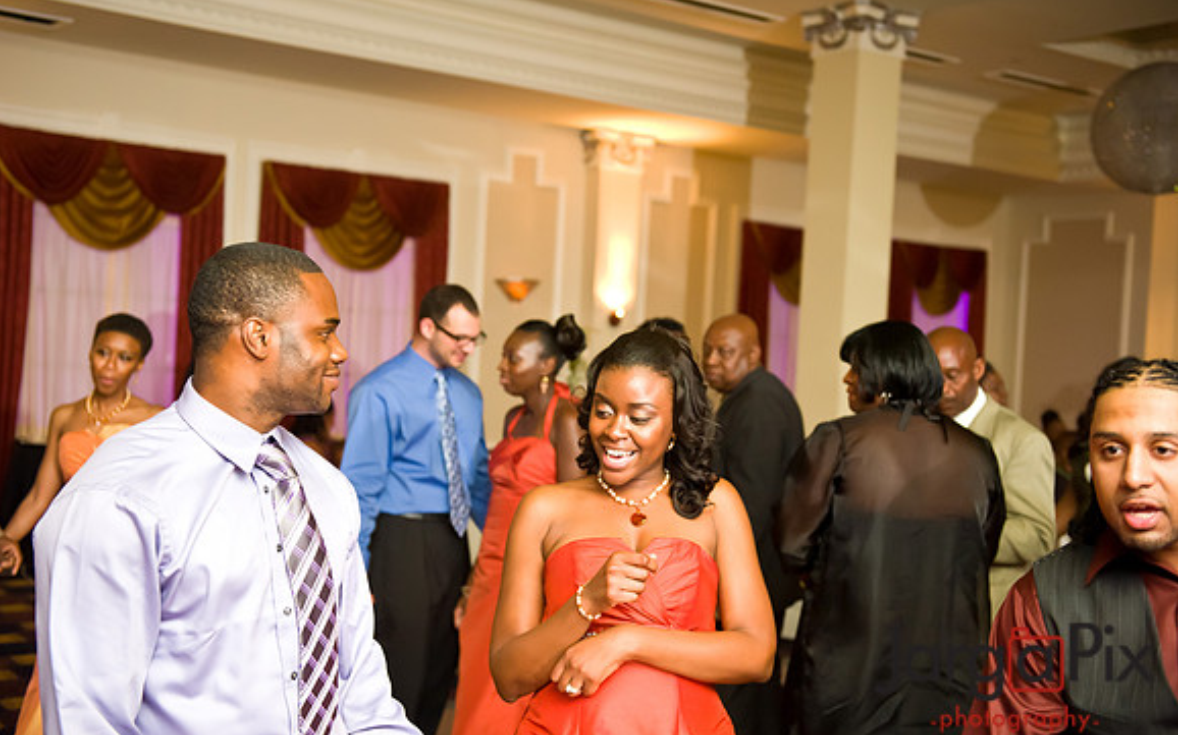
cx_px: 589
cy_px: 369
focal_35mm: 46
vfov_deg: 28.0
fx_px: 1477
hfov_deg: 43.5
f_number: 3.2
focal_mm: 45
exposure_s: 1/125
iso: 3200
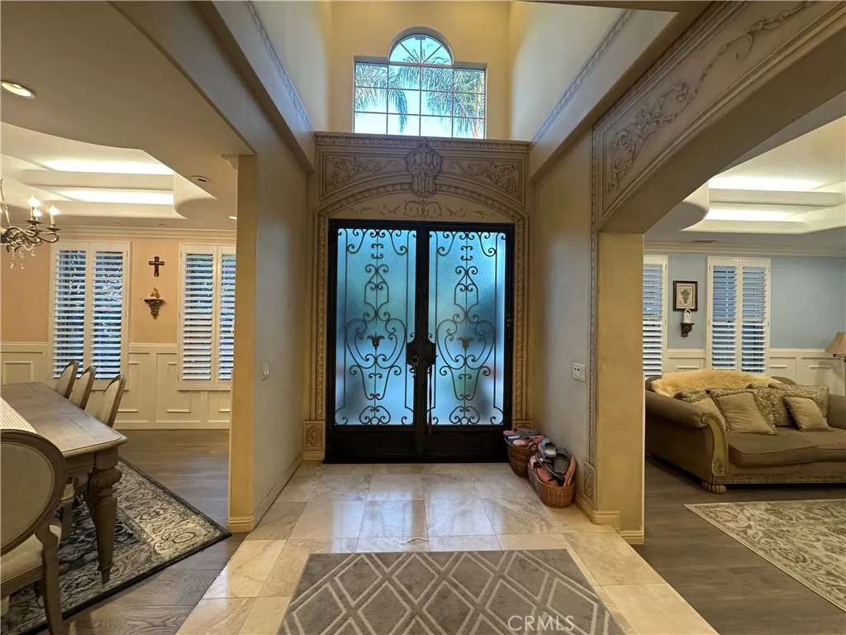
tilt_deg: +0.5
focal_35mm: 14
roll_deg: -0.9
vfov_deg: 85.7
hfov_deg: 102.1
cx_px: 423
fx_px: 342
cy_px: 318
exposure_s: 1/60
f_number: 2.2
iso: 160
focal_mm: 2.22
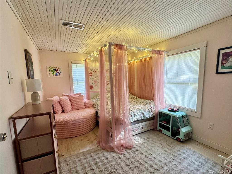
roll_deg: +0.5
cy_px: 87
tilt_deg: -7.3
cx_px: 116
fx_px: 94
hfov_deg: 102.1
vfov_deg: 85.7
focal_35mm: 14
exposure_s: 1/60
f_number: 2.2
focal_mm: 2.22
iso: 200
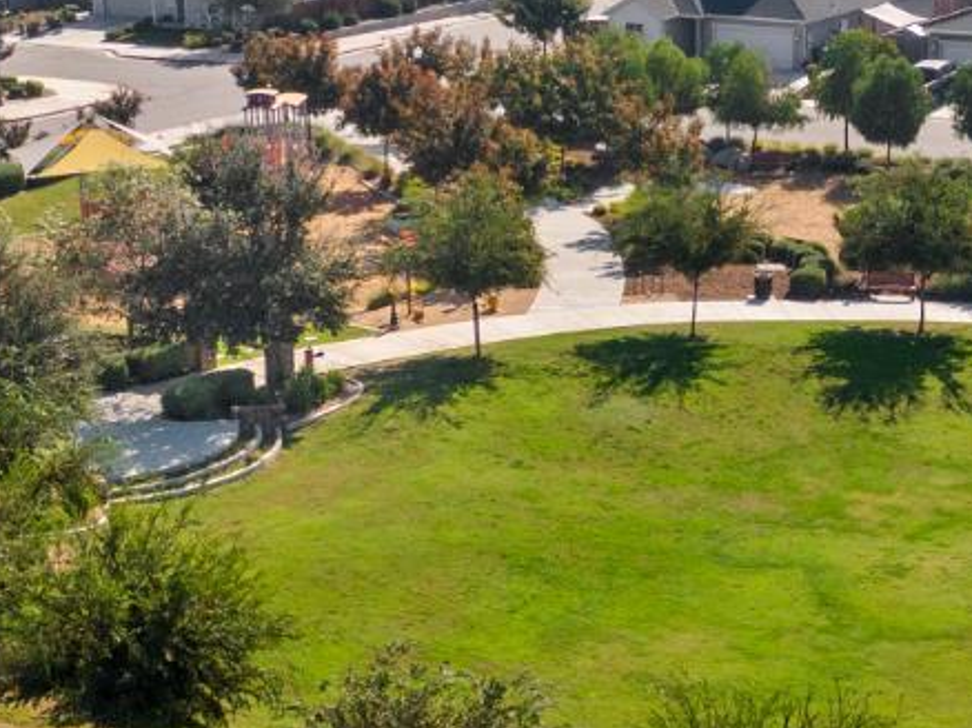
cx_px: 679
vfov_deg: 13.1
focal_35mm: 113
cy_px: 488
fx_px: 3171
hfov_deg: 17.4
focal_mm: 5.57
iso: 100
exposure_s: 1/1250
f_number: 3.2
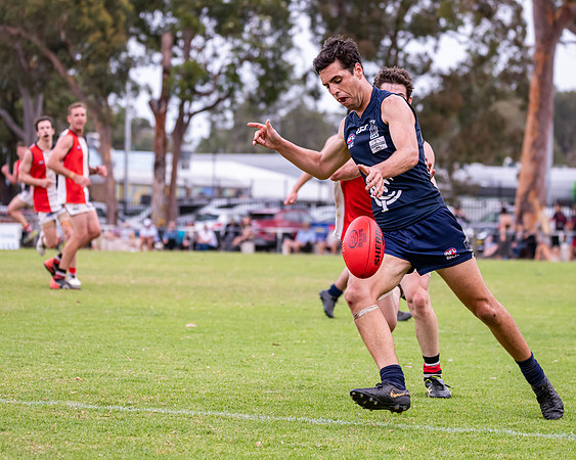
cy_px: 222
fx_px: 3140
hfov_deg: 10.5
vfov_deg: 8.4
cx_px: 299
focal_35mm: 184
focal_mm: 150
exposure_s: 1/1250
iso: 1250
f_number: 6.3
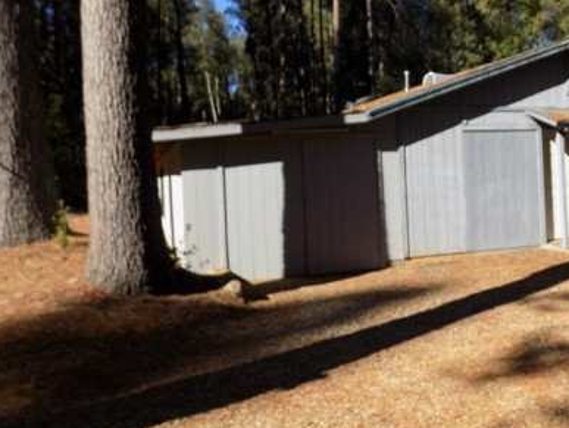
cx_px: 396
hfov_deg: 47.8
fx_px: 625
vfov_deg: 37.6
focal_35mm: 38
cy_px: 163
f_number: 3.1
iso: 80
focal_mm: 4
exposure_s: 1/800
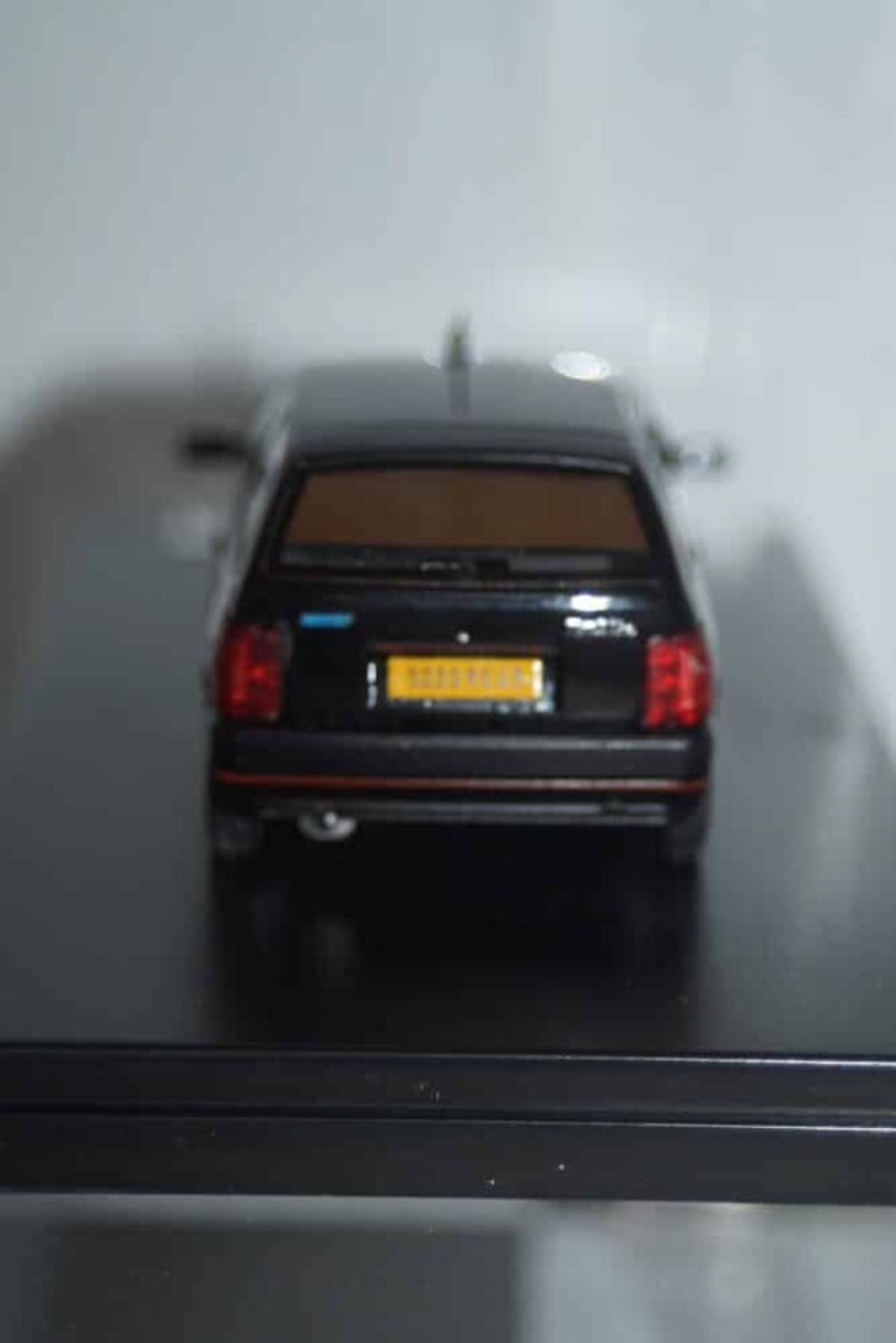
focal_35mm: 120
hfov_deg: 11.4
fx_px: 4480
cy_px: 672
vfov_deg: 17.1
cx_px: 448
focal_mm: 80
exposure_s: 1/60
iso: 200
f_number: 5.6
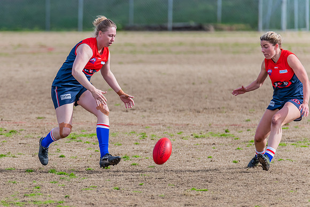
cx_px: 102
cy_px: 112
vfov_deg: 2.0
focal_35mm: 673
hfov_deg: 3.1
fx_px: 5795
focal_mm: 500
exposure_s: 1/1600
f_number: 7.1
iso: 800
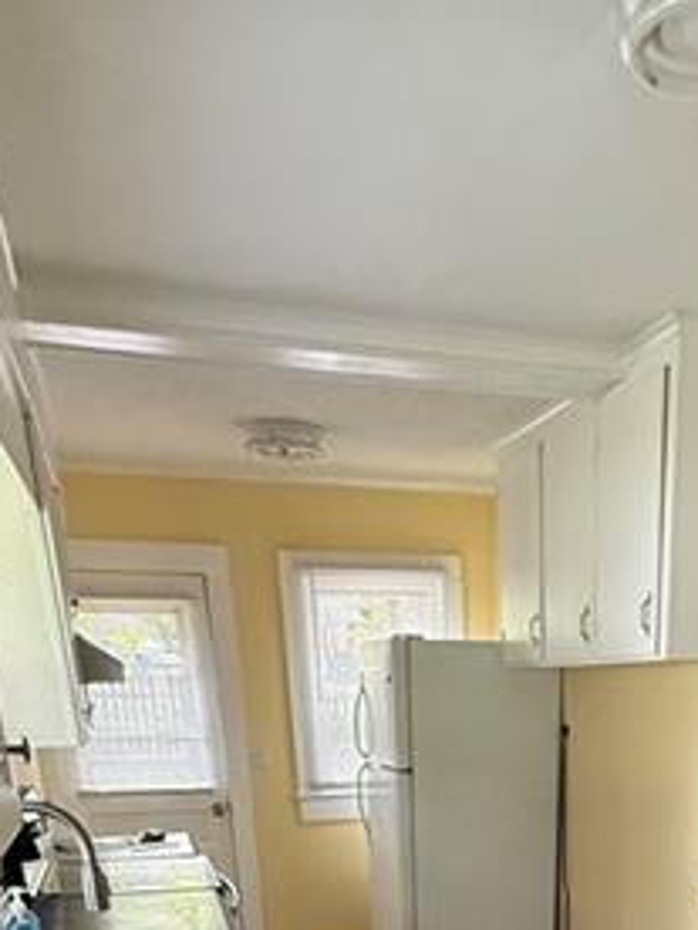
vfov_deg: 36.5
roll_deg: -0.2
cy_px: 1125
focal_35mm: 39
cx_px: 526
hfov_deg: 36.0
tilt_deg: -22.7
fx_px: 1049
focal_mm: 2.22
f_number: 2.2
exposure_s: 1/60
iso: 400
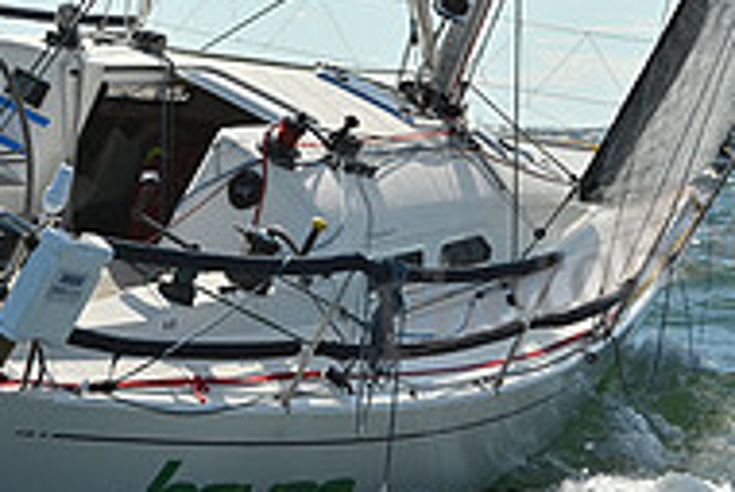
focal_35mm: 214
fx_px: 4372
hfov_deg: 9.6
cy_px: 114
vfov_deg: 6.4
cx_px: 174
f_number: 8
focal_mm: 70
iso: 320
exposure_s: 1/1600
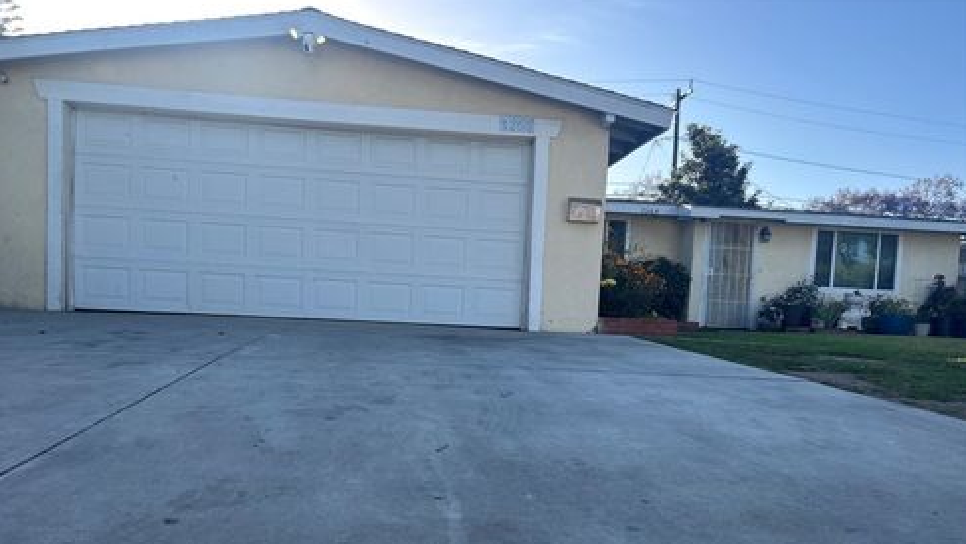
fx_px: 743
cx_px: 475
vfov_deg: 39.8
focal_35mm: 29
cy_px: 359
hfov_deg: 66.0
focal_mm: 5.7
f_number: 1.5
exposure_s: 1/1038
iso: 50
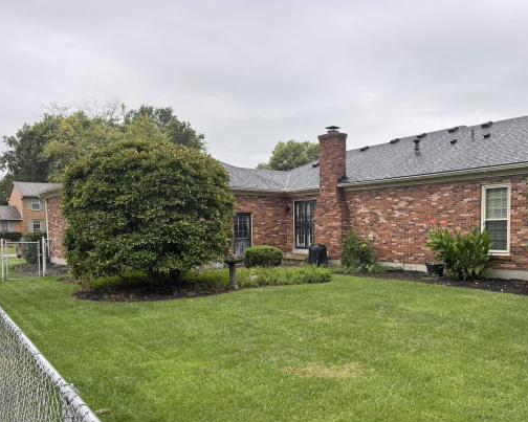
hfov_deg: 56.5
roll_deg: +0.1
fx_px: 484
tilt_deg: -3.2
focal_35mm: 31
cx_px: 331
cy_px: 253
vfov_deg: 46.8
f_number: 1.78
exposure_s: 1/567
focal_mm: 6.76
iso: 80
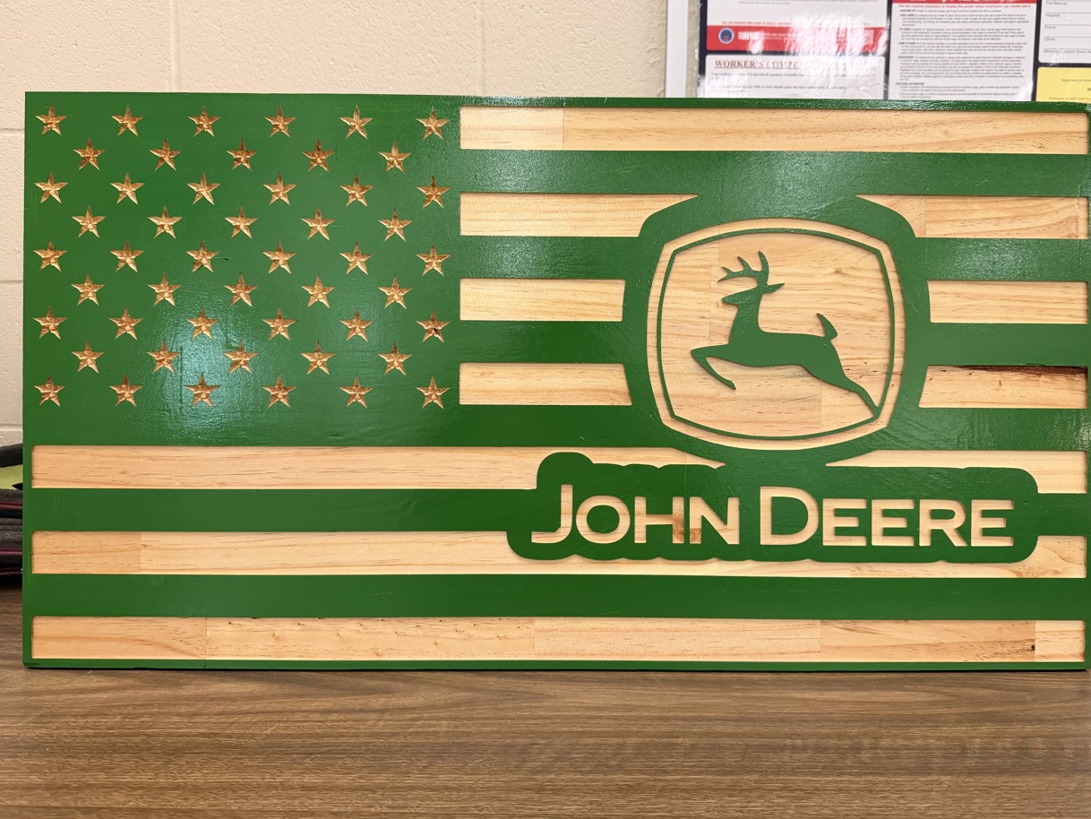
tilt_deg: -6.4
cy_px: 381
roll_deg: -0.1
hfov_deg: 67.3
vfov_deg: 53.0
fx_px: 820
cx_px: 561
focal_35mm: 26
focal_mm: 6.76
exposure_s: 1/60
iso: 200
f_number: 1.78
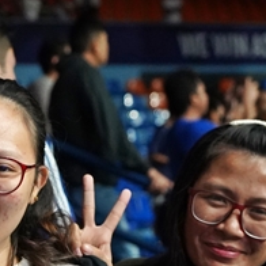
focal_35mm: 125
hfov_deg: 13.6
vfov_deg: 13.8
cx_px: -33
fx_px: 1087
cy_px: 250
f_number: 2.8
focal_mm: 32
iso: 5000
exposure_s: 1/640
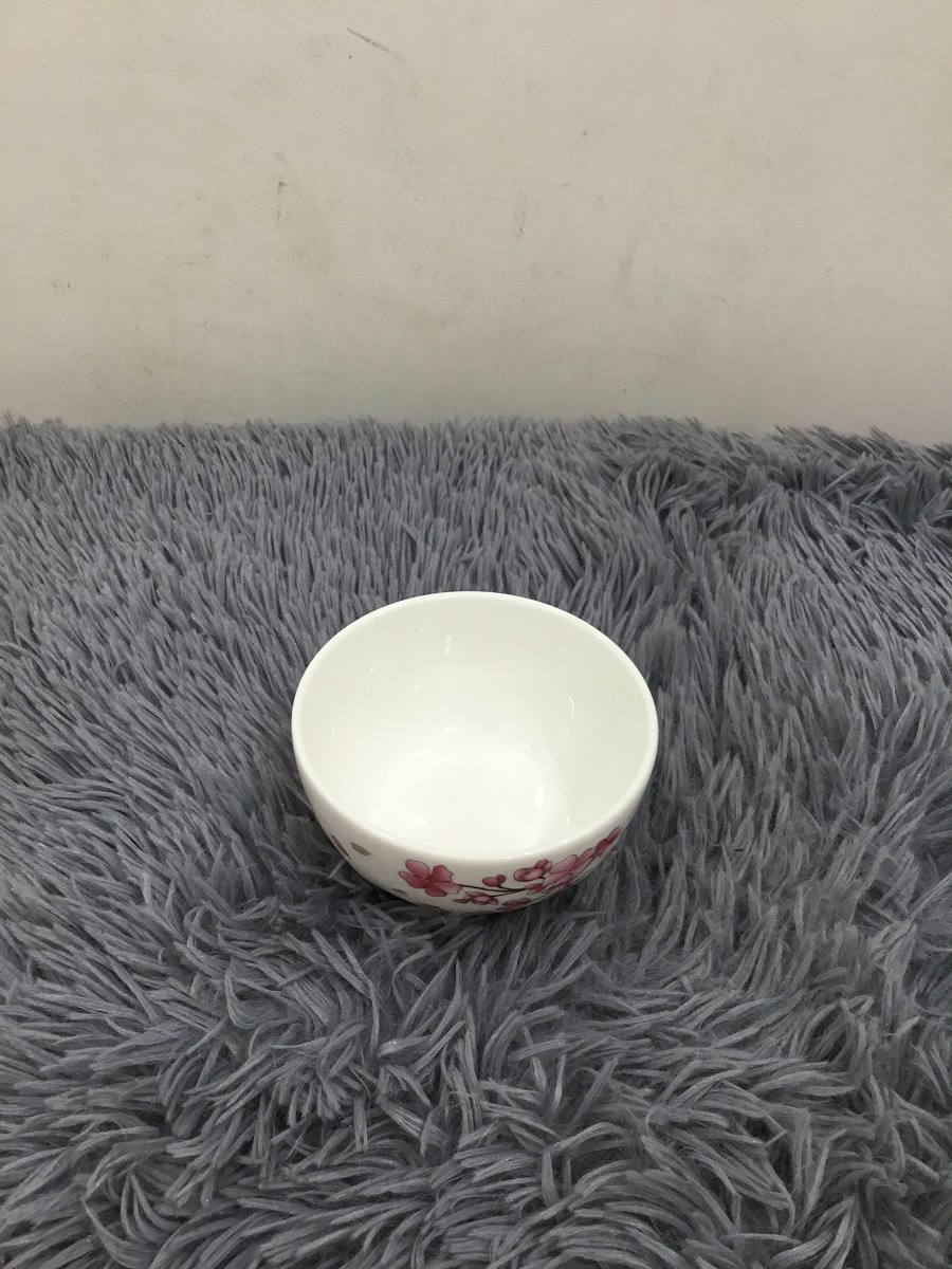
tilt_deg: -42.3
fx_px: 1137
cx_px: 476
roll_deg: +0.3
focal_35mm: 31
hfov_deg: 45.4
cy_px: 634
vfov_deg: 58.4
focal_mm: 3.3
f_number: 2.4
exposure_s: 1/33
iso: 80
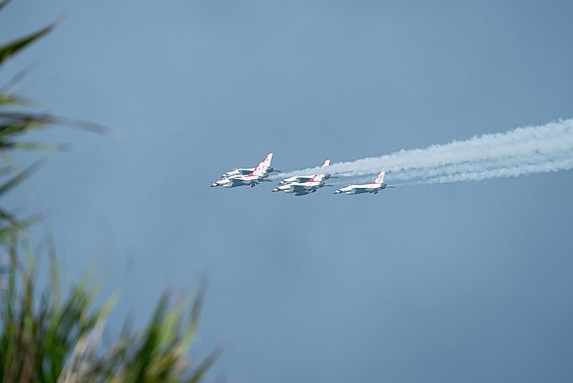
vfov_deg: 3.4
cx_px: 286
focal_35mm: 400
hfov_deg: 5.2
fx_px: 6368
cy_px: 192
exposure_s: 1/2000
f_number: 10
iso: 640
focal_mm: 400
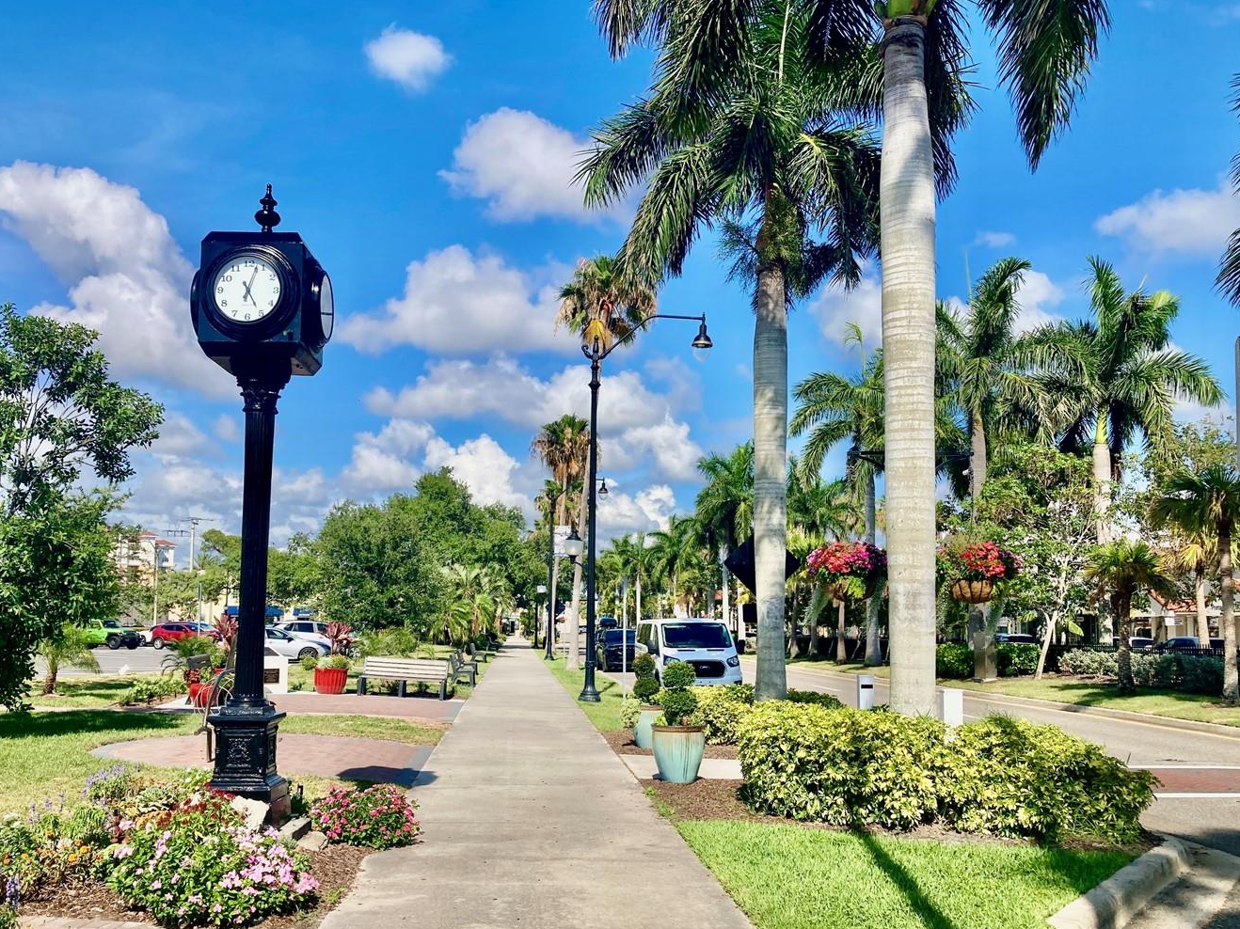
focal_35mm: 34
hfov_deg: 53.9
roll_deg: +0.2
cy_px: 512
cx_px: 574
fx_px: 1218
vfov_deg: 41.7
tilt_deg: +6.4
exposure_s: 1/2404
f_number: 1.8
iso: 25
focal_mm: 3.99
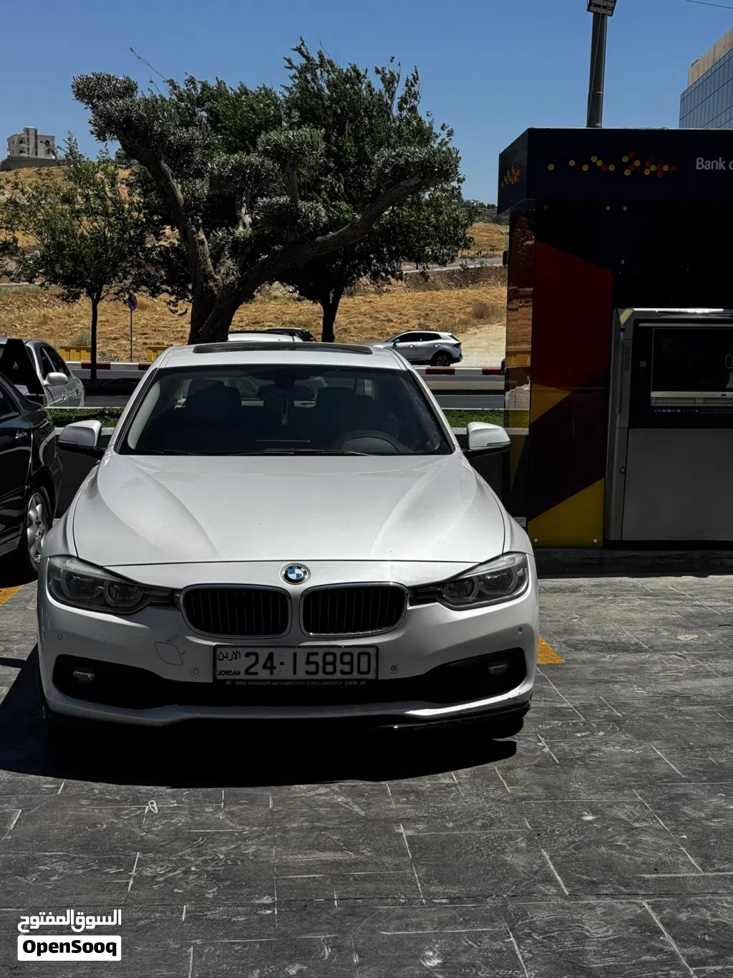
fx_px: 1355
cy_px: 489
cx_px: 366
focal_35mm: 48
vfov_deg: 39.7
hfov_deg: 30.3
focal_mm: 6.76
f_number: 1.78
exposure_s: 1/7092
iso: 64
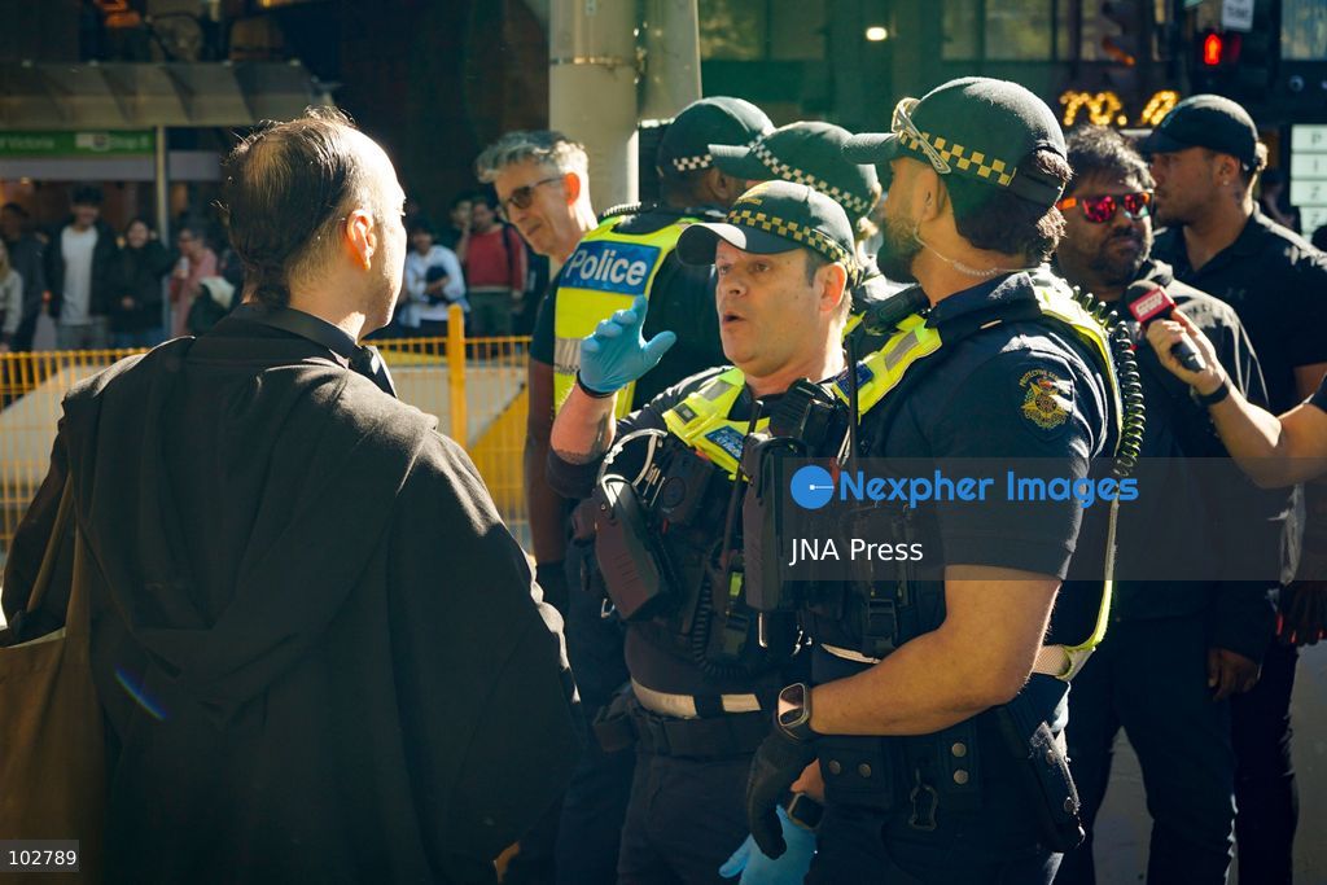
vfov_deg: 28.1
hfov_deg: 41.1
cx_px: 664
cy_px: 442
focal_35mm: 48
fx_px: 1769
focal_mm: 48
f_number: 5.6
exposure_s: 1/160
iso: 200
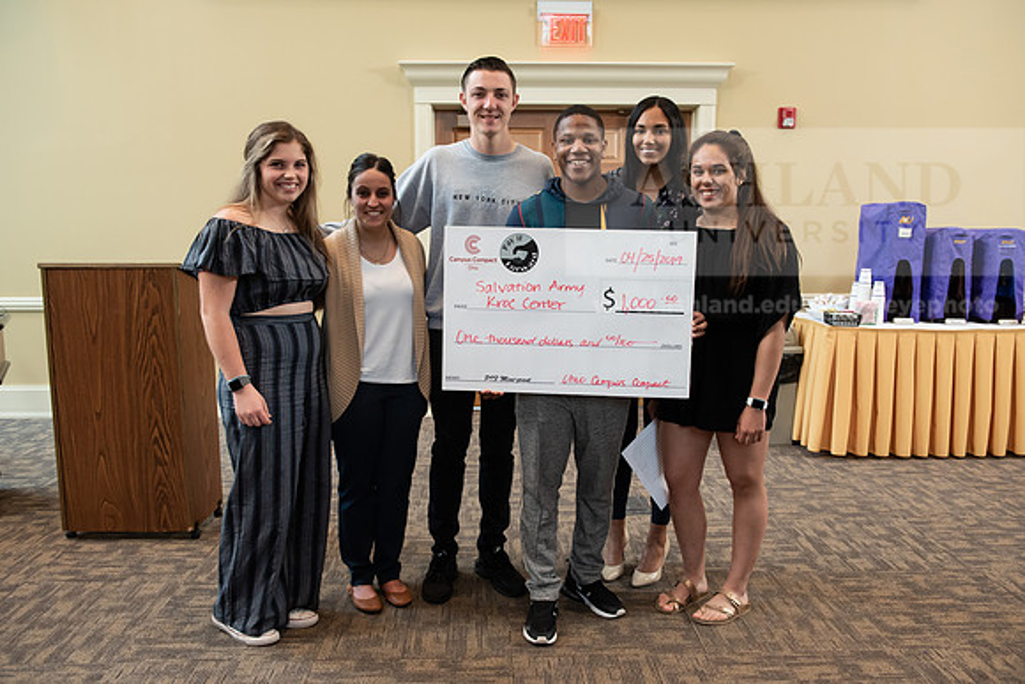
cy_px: 342
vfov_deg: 42.3
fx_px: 883
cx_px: 512
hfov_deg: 60.3
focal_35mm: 31
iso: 2000
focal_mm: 31
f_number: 5
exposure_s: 1/200
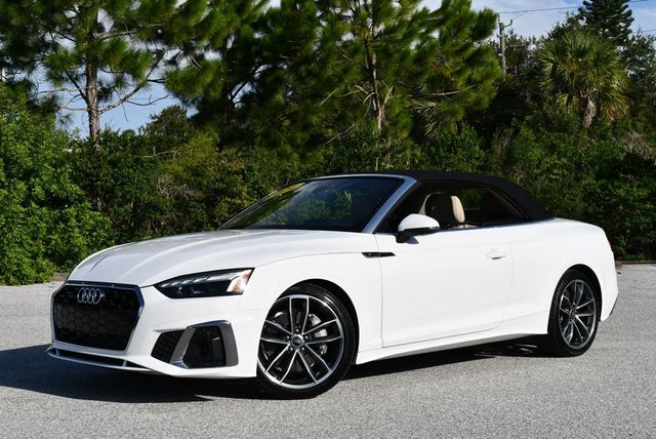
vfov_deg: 24.2
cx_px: 328
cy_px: 220
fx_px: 1021
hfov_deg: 35.6
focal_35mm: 56
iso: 100
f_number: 9
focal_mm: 28
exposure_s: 1/320
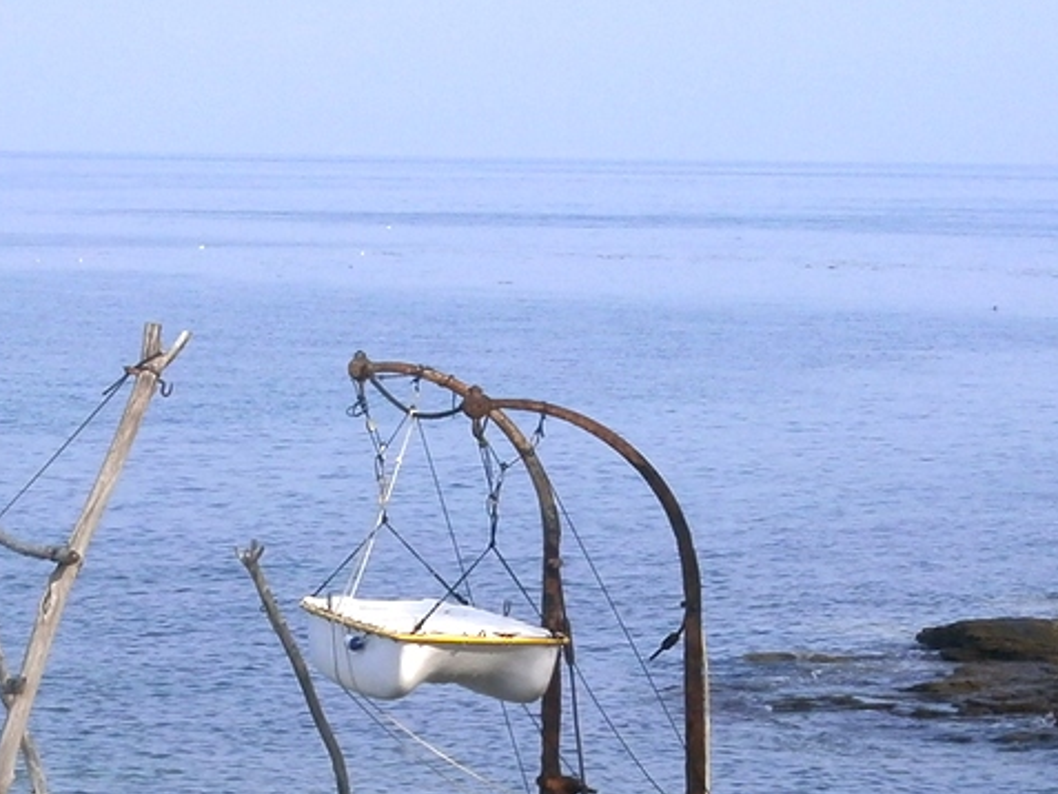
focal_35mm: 191
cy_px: 719
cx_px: 561
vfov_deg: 7.8
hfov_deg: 10.4
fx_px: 5839
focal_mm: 13.4
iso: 100
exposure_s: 1/640
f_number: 5.2
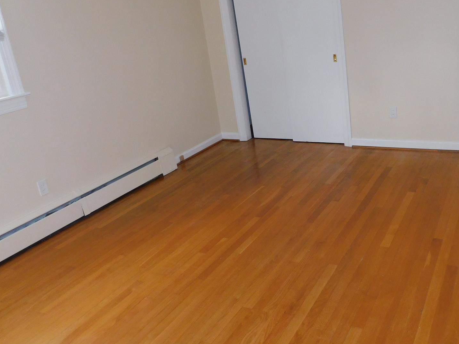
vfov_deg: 42.7
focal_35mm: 33
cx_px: 282
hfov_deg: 54.8
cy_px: 132
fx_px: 438
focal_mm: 4
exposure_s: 1/30
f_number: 3
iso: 200
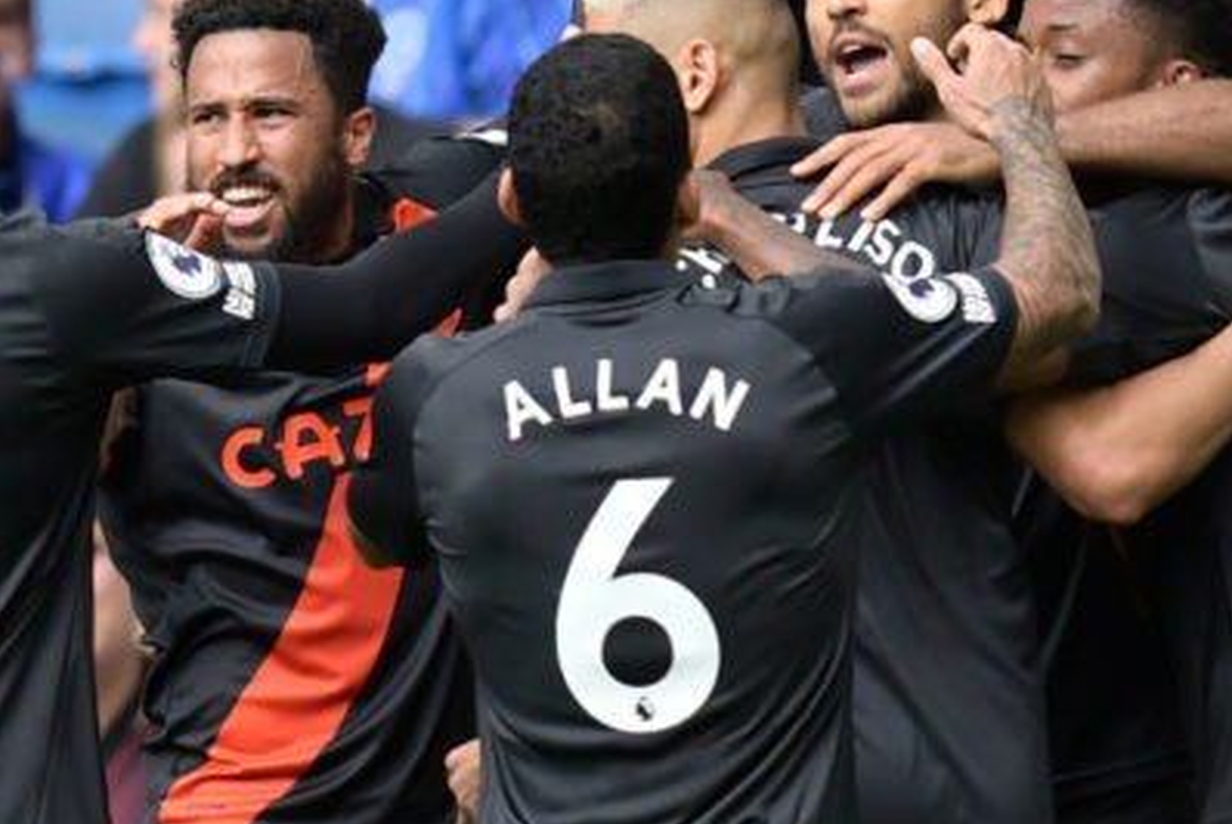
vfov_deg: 1.8
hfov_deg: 2.7
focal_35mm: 753
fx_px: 25787
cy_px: 468
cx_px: 514
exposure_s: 1/2000
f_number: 2.8
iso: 250
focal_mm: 400
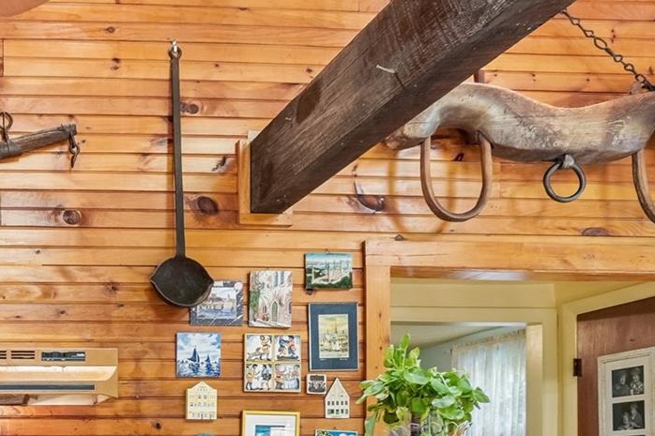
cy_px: 488
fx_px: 800
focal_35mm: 44
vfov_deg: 27.7
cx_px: -61
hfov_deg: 37.5
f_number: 8
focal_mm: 10
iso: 400
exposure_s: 1/6
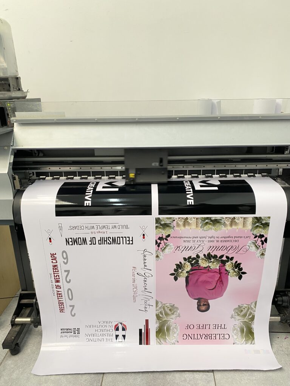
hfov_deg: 53.1
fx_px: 290
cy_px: 193
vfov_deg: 67.3
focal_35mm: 26
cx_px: 145
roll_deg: +0.7
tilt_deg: -19.3
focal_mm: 4.25
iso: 125
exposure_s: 1/50
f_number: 1.8
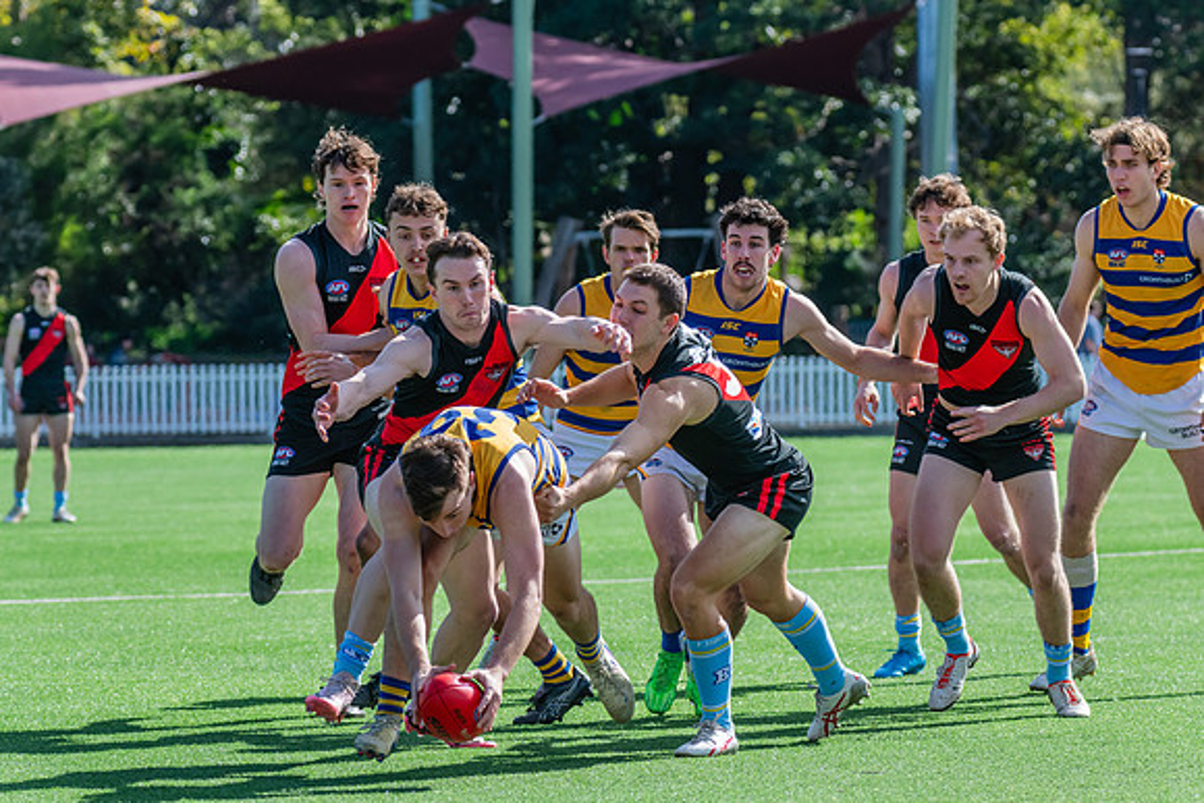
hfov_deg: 8.5
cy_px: 402
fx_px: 8081
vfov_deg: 5.7
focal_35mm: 242
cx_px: 602
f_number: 9
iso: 800
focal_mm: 240
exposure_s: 1/1000
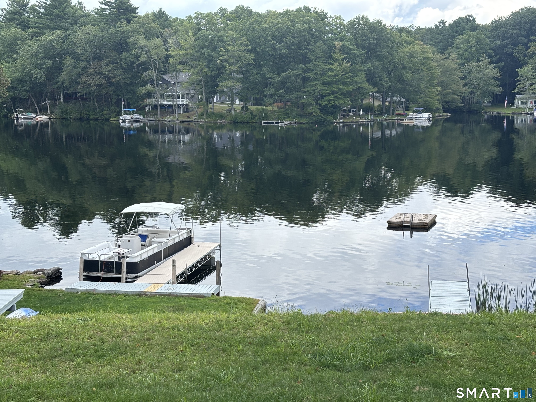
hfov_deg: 36.8
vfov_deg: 28.0
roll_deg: +0.4
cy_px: 201
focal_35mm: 52
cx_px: 268
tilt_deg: -9.0
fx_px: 805
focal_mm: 5.96
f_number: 1.6
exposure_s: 1/1139
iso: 32
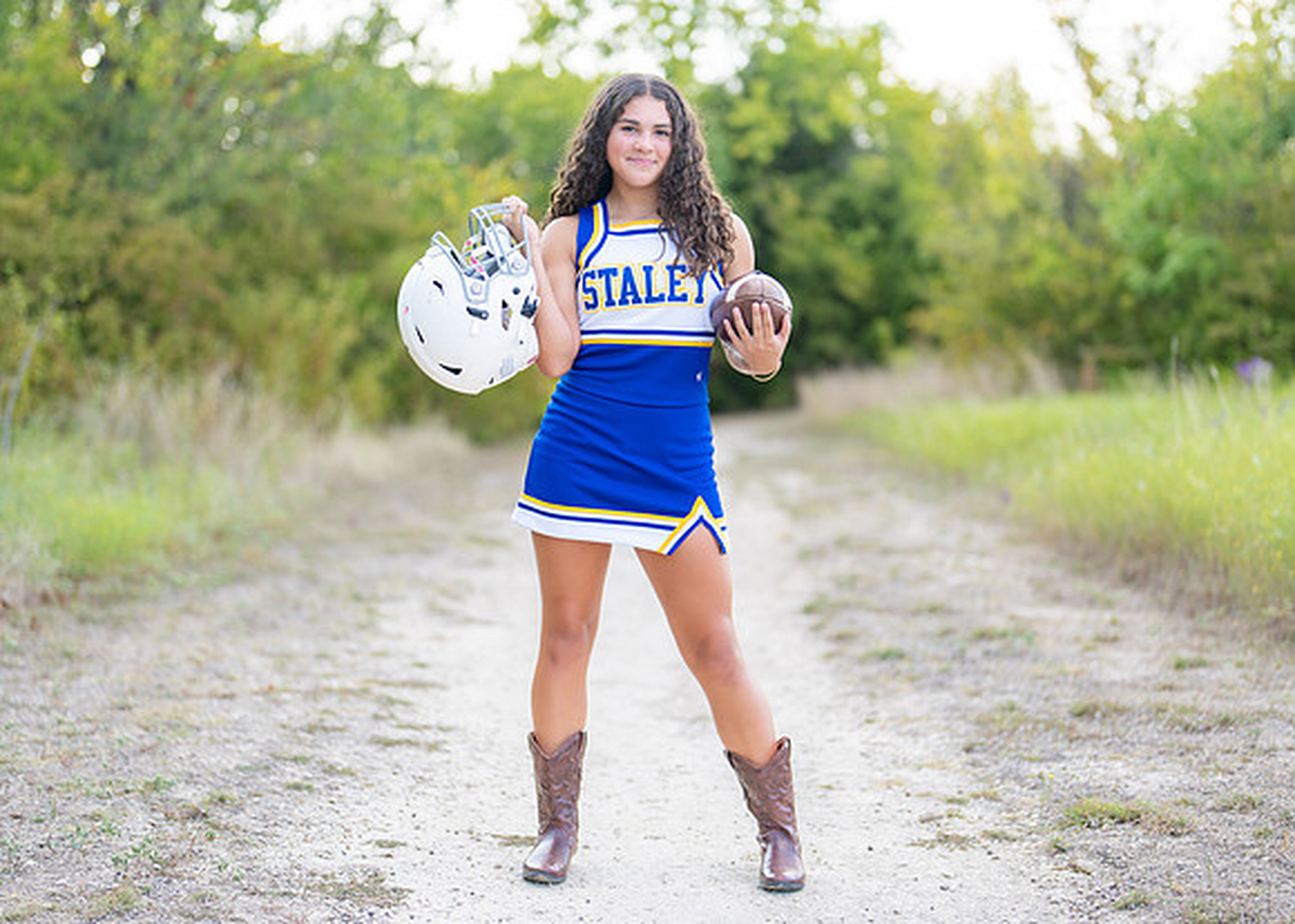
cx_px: 629
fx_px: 2255
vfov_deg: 23.2
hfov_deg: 32.0
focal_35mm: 61
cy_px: 450
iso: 100
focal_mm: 50
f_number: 1.2
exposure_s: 1/800
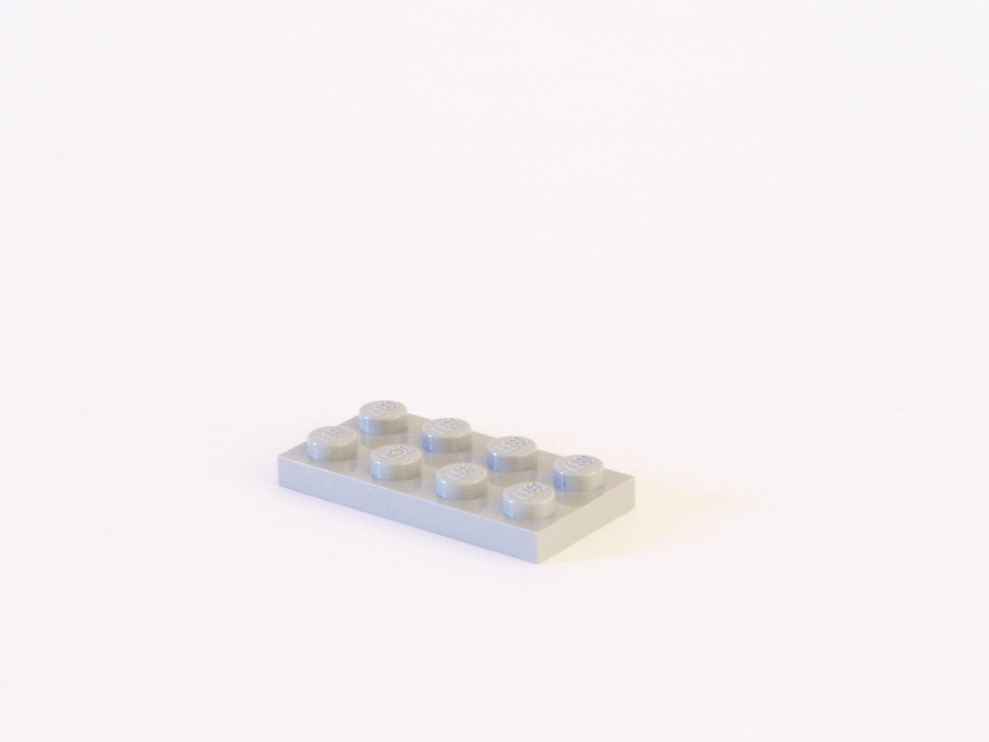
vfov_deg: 12.7
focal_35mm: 117
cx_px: 494
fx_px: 3343
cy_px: 371
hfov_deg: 16.8
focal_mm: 19.4
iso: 400
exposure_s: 1/8
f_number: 8
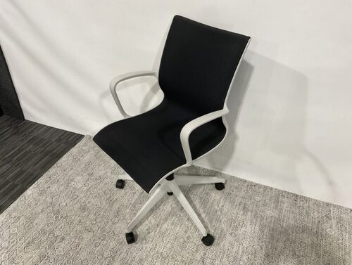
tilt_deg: -36.2
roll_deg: -0.7
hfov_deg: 61.6
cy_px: 132
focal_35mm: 29
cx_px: 176
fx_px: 295
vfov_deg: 48.4
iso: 125
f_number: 1.8
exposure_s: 1/60
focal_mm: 3
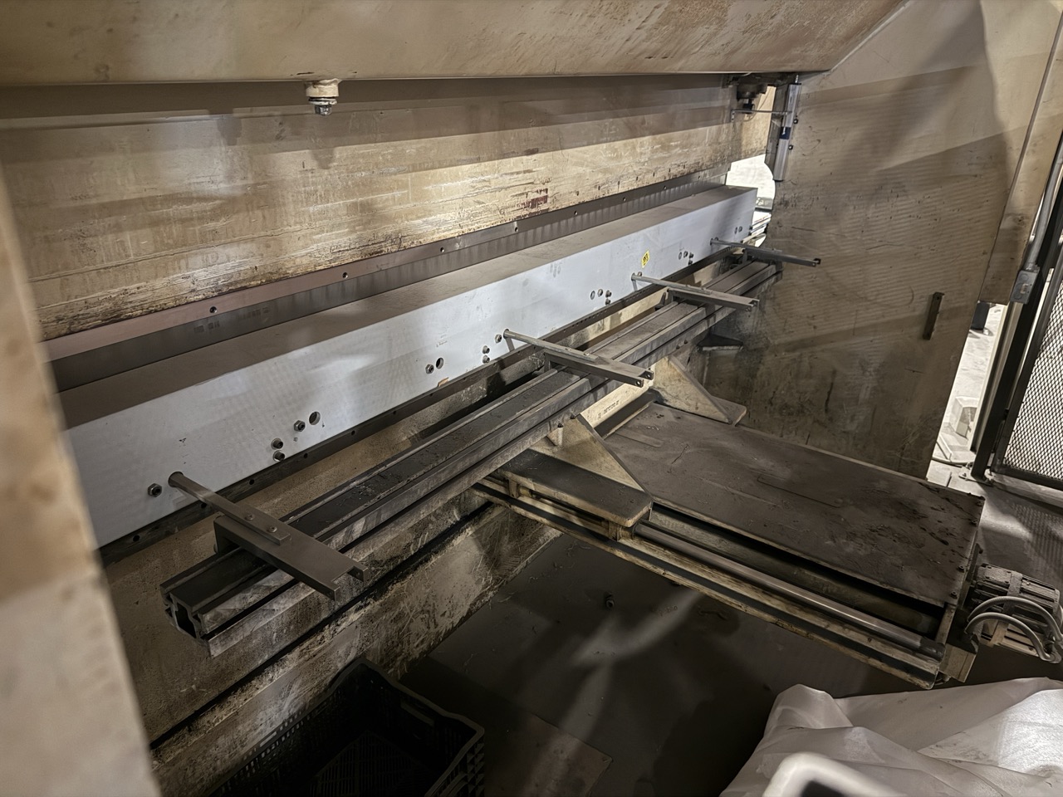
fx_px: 737
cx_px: 532
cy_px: 398
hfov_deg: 71.6
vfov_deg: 56.8
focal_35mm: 24
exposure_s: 1/10
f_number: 1.78
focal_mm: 6.76
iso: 1250
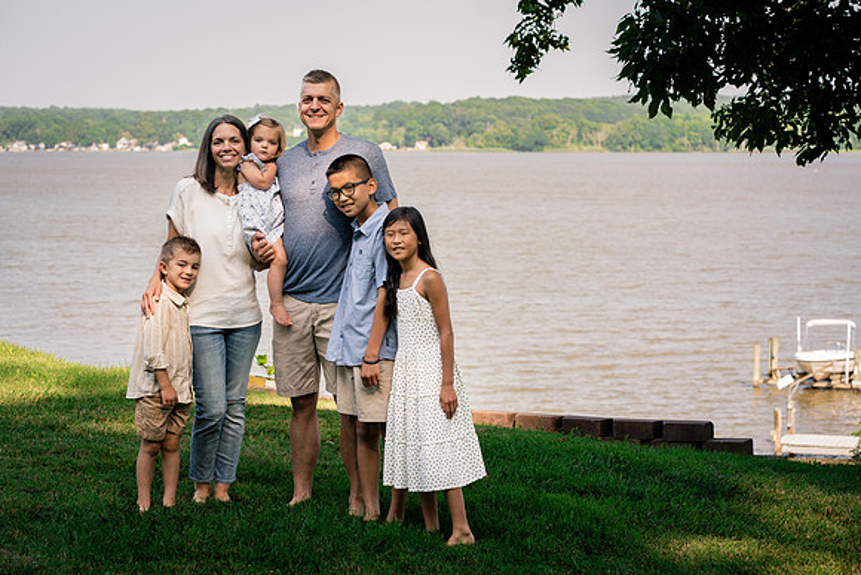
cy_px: 282
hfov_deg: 23.5
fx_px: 2069
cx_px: 423
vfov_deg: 15.8
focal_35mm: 86
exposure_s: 1/500
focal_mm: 85
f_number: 5.6
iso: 400
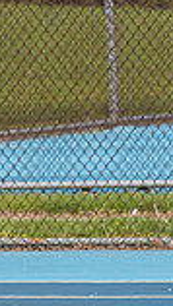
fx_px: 8904
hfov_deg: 1.1
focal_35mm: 1093
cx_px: -286
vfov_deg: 2.0
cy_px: 170
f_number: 5.6
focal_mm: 190
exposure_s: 1/1600
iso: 320
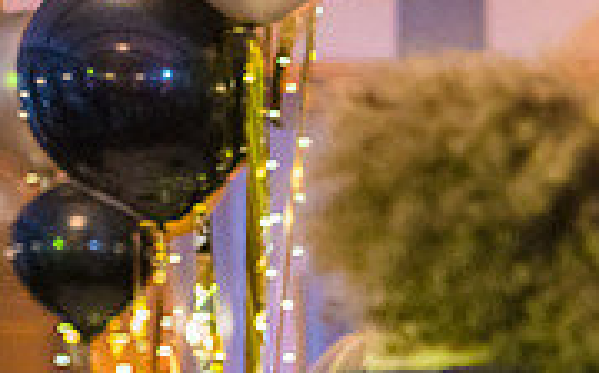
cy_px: 521
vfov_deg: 11.0
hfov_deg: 16.2
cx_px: 955
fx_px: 1875
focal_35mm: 115
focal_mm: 35
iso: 10000
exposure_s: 1/50
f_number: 1.4
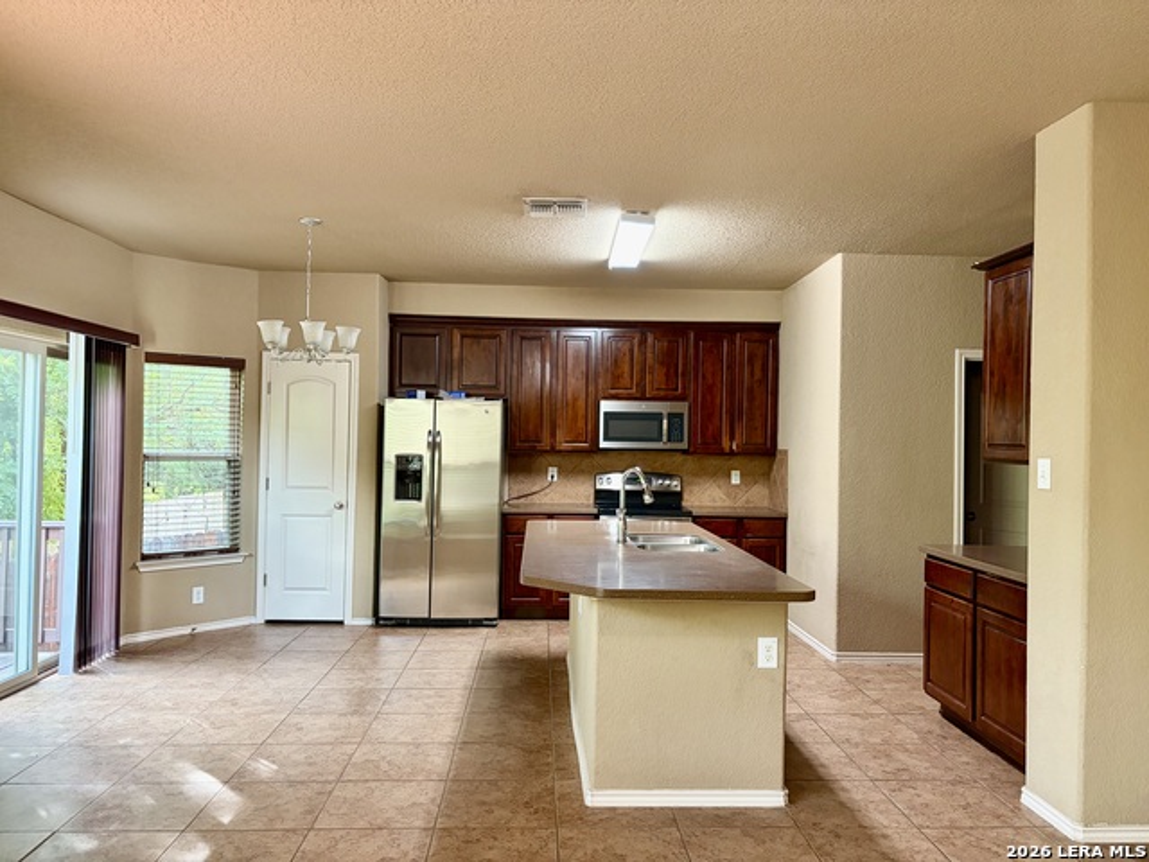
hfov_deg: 67.3
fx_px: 863
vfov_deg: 53.1
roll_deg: -1.7
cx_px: 574
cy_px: 431
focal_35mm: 26
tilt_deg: +0.7
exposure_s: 1/60
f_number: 1.6
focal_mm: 5.96
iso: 250
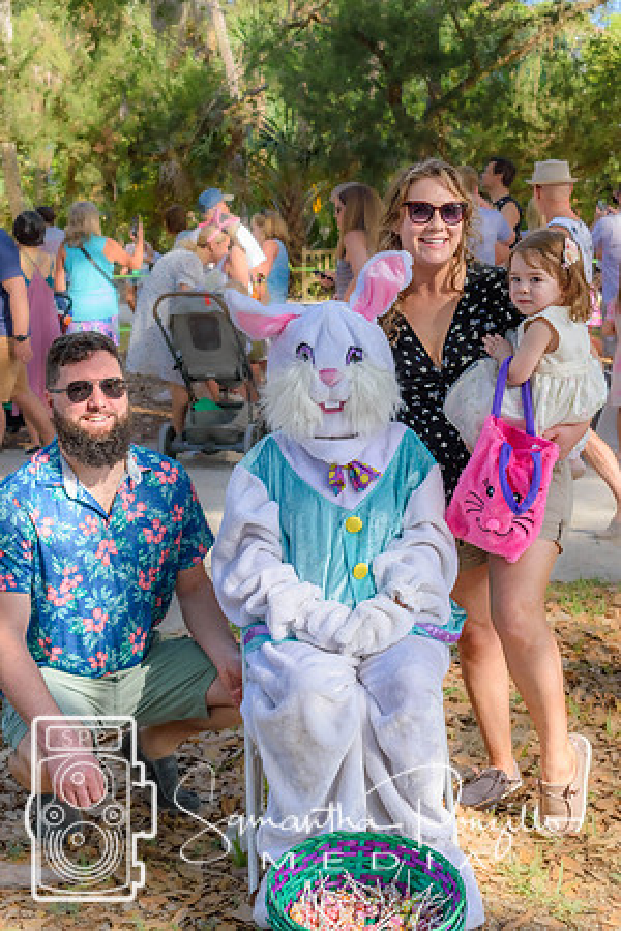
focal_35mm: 57
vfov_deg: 35.1
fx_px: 1475
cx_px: 310
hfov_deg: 23.8
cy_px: 466
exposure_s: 1/250
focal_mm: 38
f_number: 8
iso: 360
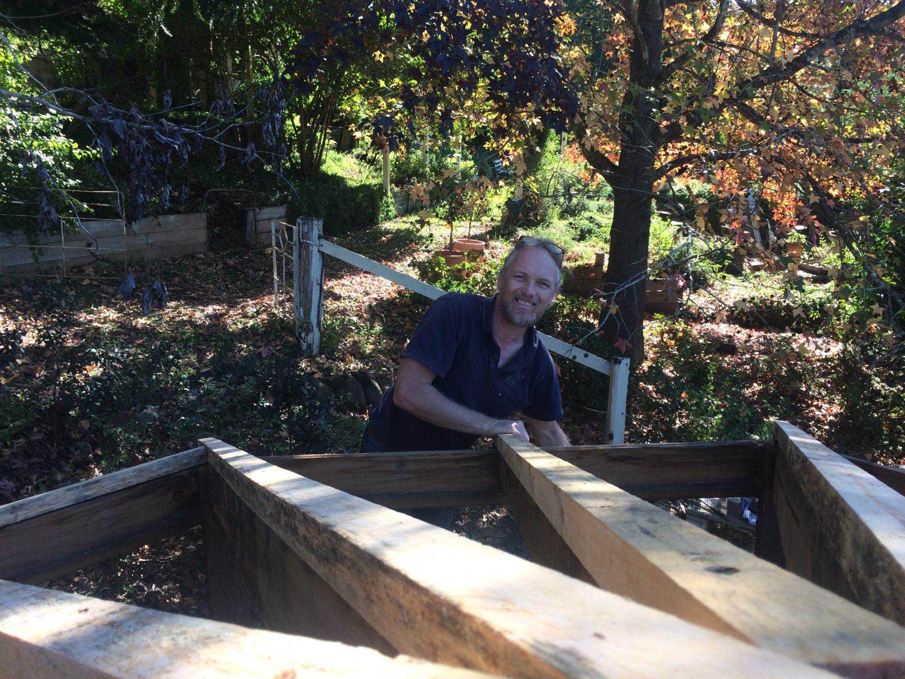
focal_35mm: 29
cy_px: 340
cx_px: 452
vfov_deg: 48.2
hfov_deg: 61.7
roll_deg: +1.4
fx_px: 758
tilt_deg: -14.6
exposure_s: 1/311
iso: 32
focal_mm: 4.15
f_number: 2.2
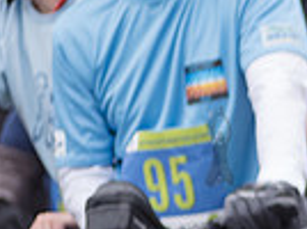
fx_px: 7383
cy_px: 145
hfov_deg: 2.4
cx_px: 662
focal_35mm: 834
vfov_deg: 1.8
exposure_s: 1/1250
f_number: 3.5
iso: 400
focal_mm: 200
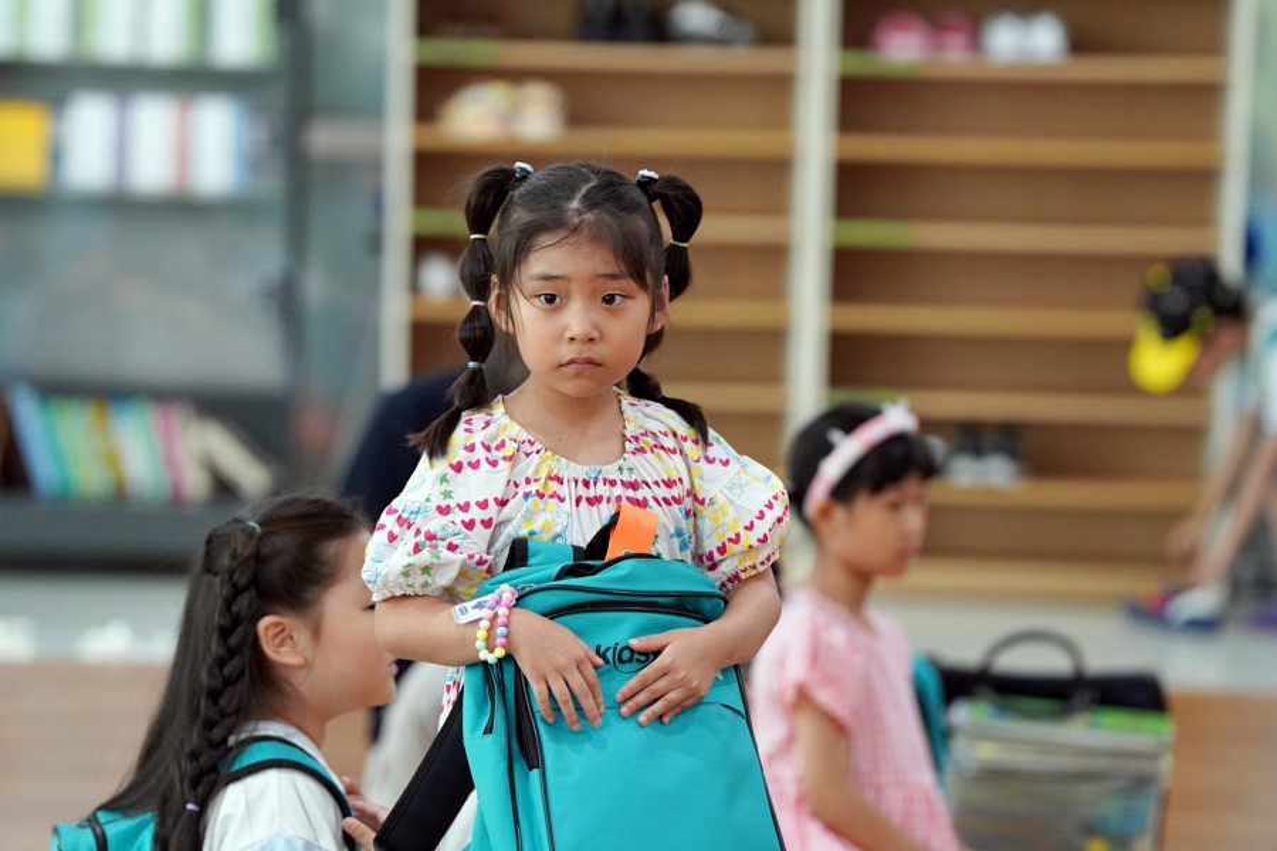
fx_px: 7094
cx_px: 638
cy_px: 426
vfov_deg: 6.9
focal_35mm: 200
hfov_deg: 10.3
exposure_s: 1/250
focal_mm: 200
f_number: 4
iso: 2500
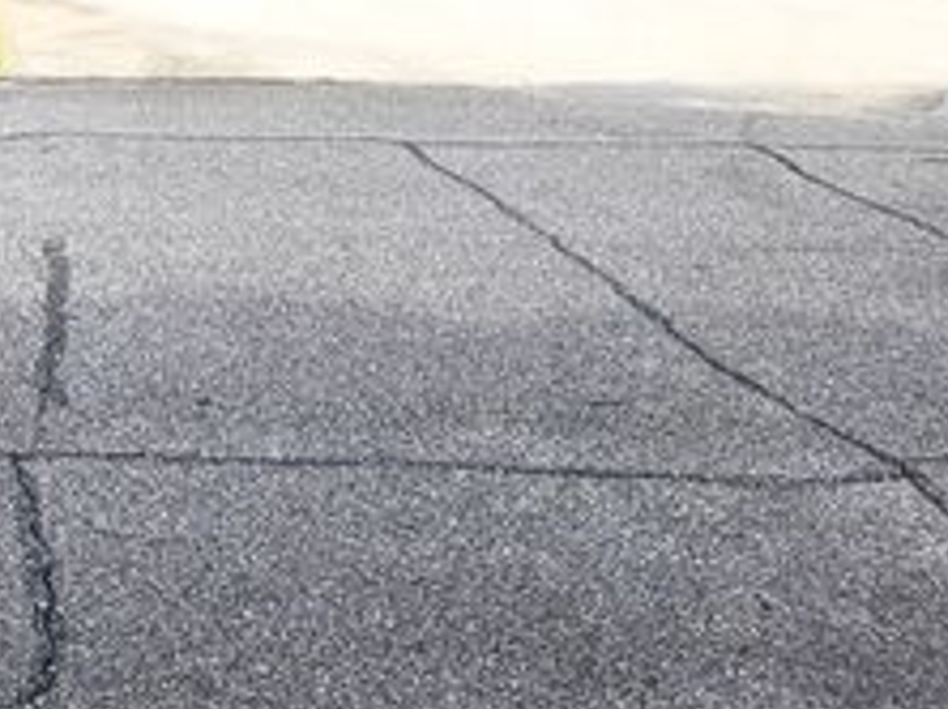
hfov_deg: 24.0
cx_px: -149
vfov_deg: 17.9
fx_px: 2052
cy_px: -286
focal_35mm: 75
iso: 40
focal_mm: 5.4
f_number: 1.8
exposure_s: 1/2614
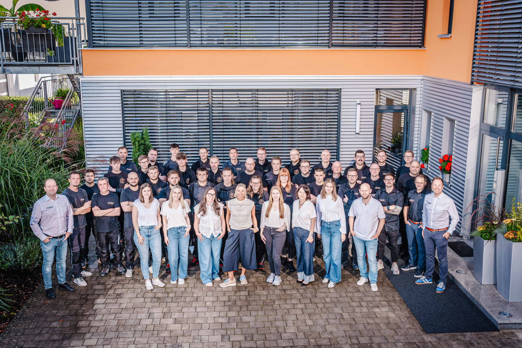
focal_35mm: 37
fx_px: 536
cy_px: 174
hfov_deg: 51.9
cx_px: 261
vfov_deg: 35.9
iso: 100
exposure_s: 1/320
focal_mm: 37
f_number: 2.8
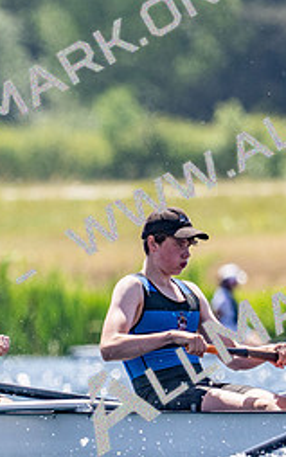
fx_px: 17390
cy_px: 286
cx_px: -67
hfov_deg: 0.9
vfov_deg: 1.5
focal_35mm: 1396
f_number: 4.5
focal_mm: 400
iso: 250
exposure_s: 1/2500
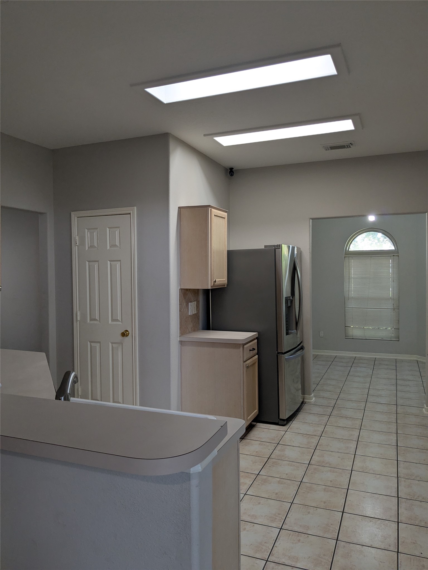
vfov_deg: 65.3
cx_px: 214
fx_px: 445
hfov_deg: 51.4
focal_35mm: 27
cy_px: 285
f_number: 1.73
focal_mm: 4.38
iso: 58
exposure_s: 1/60
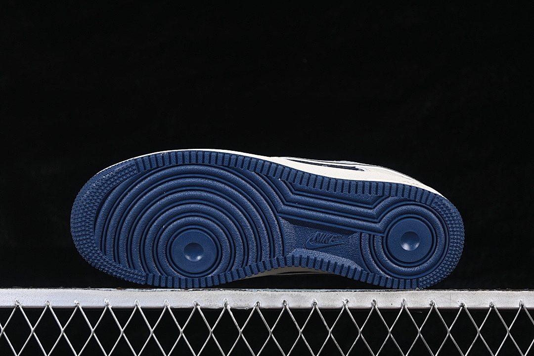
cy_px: 178
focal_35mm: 75
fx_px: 1112
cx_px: 267
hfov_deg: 27.0
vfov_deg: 18.2
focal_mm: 50
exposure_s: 1/60
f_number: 6.3
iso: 160
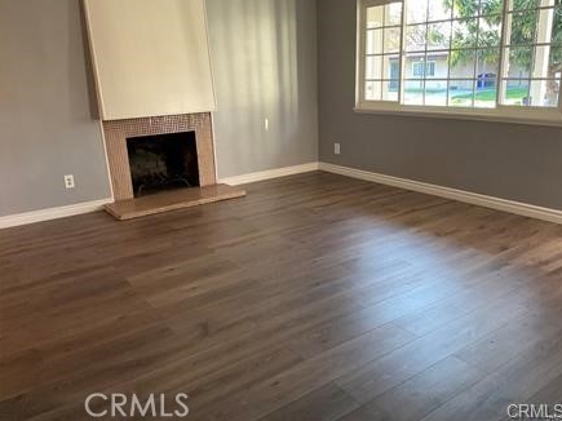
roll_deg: +2.1
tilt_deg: -11.3
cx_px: 282
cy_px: 206
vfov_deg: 46.8
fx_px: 487
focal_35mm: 30
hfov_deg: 60.0
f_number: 1.8
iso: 160
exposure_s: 1/60
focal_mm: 3
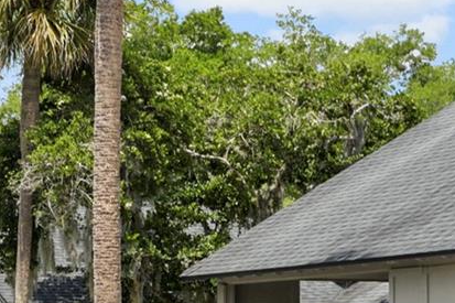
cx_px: -324
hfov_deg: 14.8
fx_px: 1567
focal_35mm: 124
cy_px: 213
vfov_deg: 11.0
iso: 250
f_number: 8
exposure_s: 1/320
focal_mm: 32
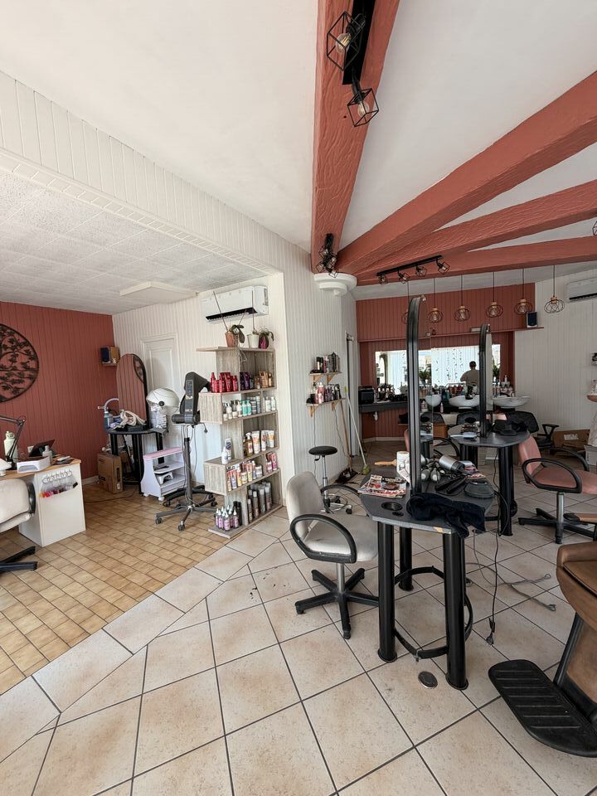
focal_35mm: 14
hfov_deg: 85.7
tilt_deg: -2.9
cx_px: 298
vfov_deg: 102.1
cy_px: 398
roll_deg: +2.9
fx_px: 322
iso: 50
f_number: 2.2
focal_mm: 2.22
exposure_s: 1/121
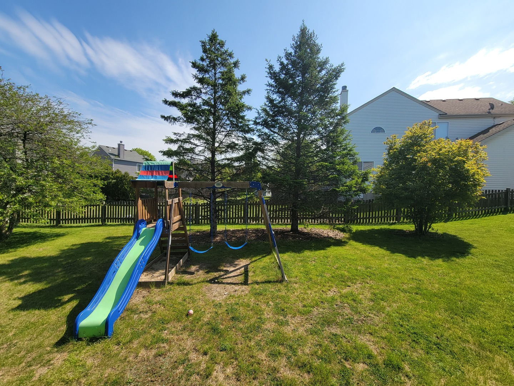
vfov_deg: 89.9
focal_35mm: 13
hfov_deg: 106.2
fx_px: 193
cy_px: 193
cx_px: 257
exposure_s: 1/1770
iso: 50
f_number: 2.2
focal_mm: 2.2
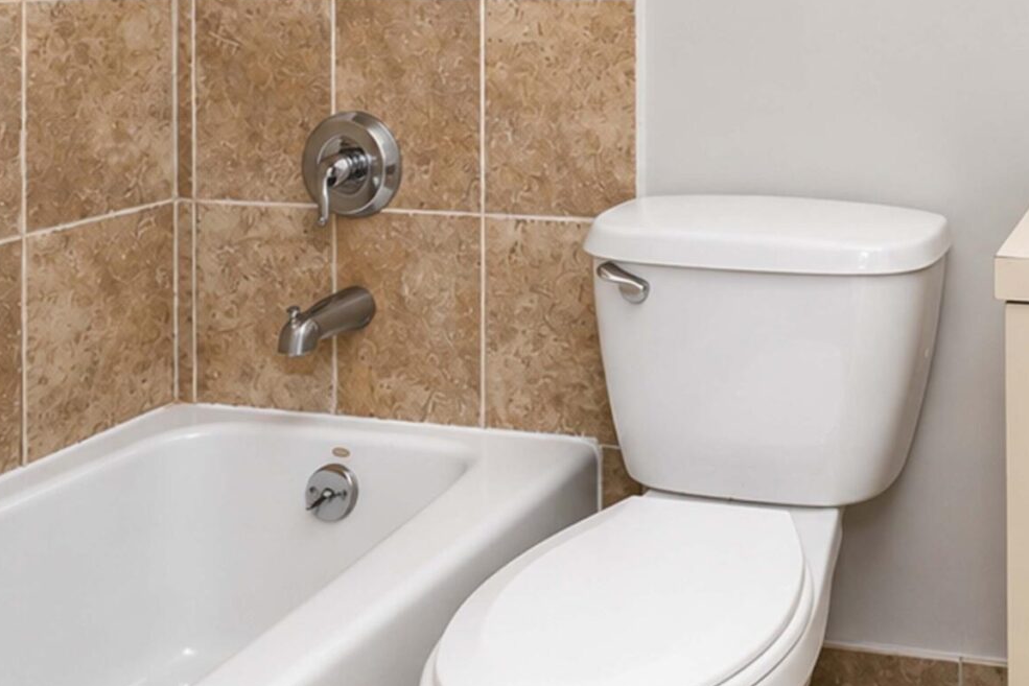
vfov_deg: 30.8
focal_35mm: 39
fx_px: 1115
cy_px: -56
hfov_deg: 43.2
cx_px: 1007
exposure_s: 1/80
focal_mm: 10
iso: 1250
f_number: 9
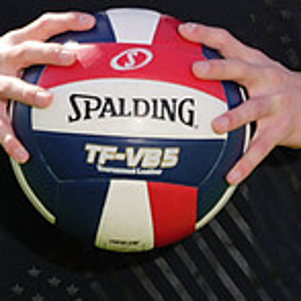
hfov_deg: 1.5
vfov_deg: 1.5
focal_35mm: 1169
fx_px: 11500
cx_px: 134
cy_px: -227
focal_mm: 348
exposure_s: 1/200
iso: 64
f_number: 6.3
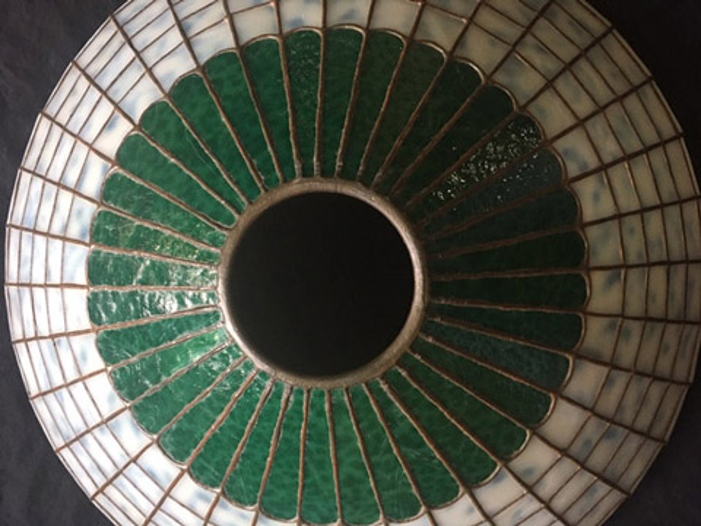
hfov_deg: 61.7
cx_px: 350
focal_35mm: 29
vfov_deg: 48.2
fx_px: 587
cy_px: 263
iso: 80
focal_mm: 4.15
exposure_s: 1/10
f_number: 2.2
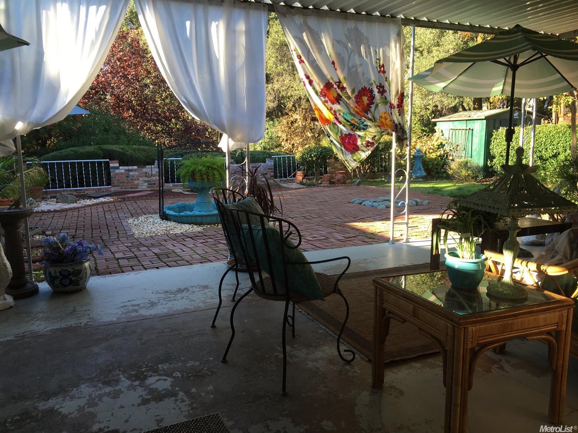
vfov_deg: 48.2
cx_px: 289
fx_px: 484
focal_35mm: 29
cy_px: 216
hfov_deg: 61.7
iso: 25
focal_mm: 4.15
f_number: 2.2
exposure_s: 1/126
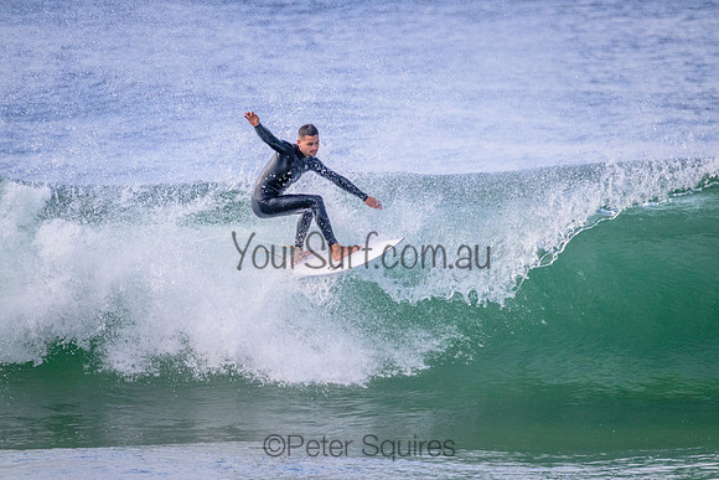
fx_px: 15981
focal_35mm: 800
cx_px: 360
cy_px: 240
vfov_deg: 1.7
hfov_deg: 2.6
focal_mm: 800
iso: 3200
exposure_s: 1/2000
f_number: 11
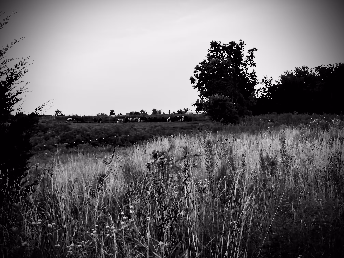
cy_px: 129
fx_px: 517
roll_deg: +1.3
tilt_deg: +0.9
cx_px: 172
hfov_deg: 36.8
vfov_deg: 28.0
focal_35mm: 52
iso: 25
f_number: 2
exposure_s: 1/309
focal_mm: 6
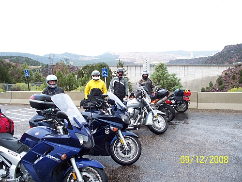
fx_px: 252
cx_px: 121
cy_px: 91
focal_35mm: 36
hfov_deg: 51.4
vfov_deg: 39.7
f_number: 2.8
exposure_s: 1/60
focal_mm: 7.54
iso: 125
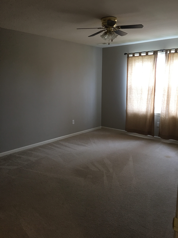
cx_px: 89
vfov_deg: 61.7
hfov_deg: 48.2
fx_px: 199
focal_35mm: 29
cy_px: 119
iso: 40
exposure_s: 1/30
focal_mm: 4.15
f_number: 2.2
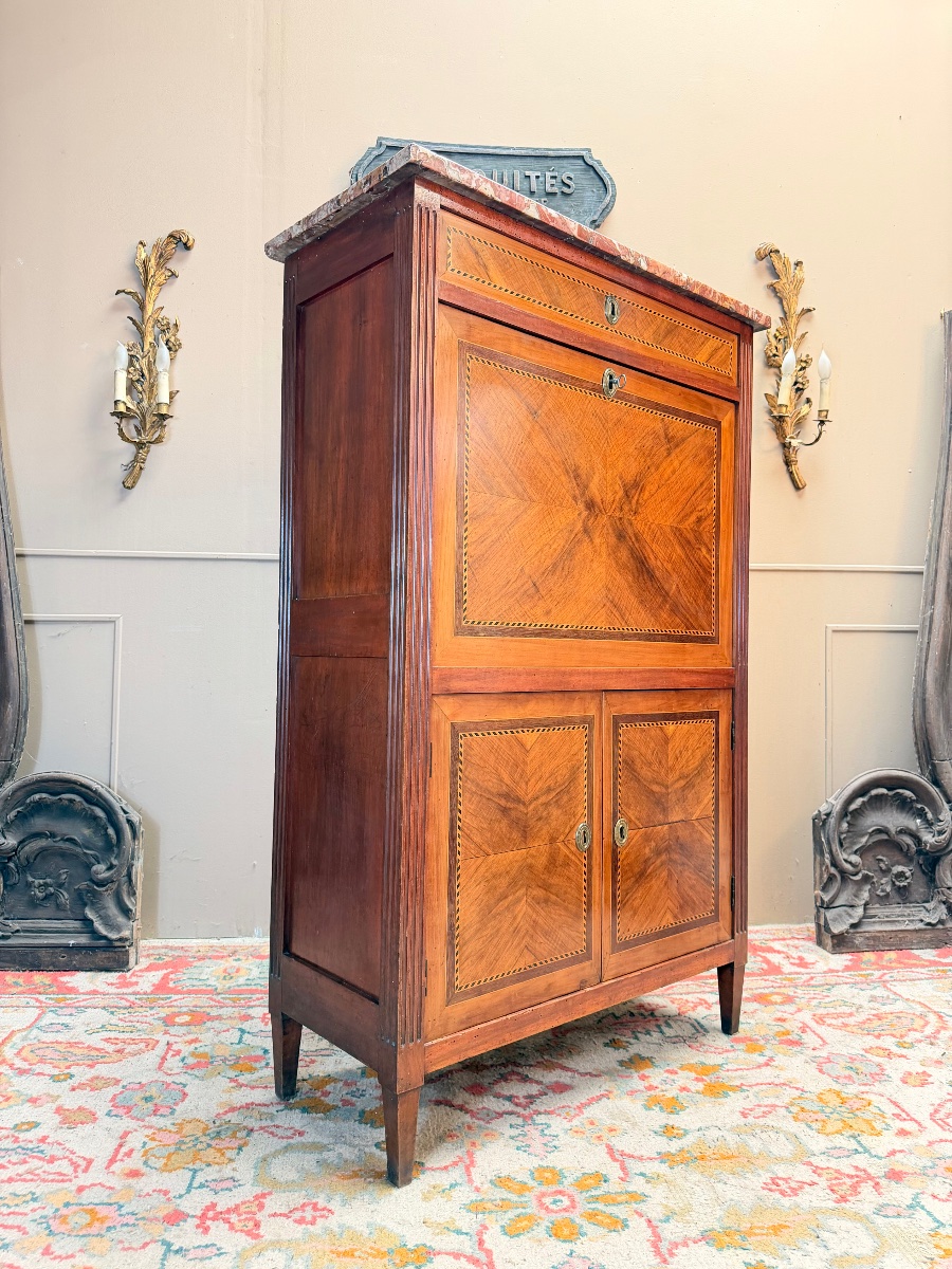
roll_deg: -0.5
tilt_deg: +0.8
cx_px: 476
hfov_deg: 56.8
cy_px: 634
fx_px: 880
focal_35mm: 24
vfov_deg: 71.6
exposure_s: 1/62
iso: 200
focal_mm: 6.76
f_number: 1.78
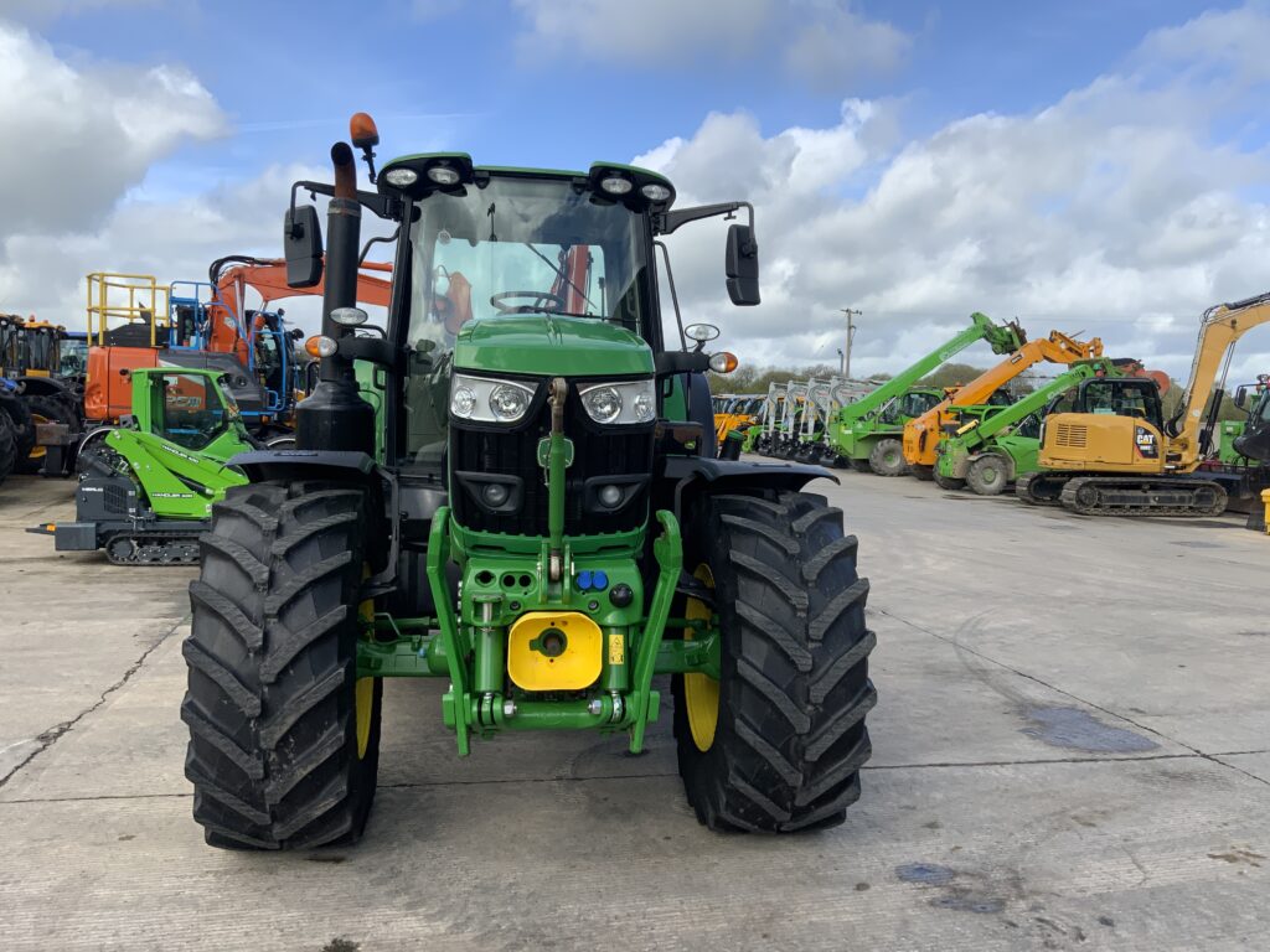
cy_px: 476
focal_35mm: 29
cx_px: 635
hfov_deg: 61.7
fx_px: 1064
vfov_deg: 48.2
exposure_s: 1/1311
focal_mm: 3
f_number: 1.8
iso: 16
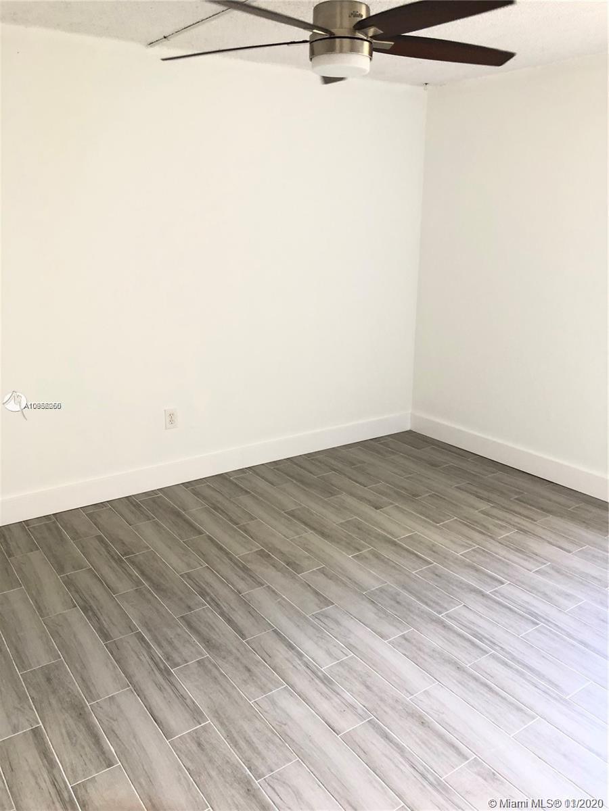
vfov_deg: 63.4
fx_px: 657
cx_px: 304
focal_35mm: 28
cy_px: 406
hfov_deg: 49.7
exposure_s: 1/30
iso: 32
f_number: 1.8
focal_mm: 4
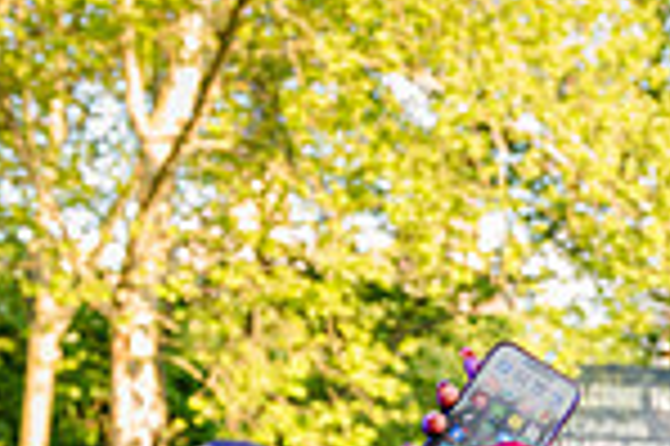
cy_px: 732
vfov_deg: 12.7
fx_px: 1859
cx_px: 1133
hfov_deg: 17.4
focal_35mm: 100
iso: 1000
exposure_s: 1/250
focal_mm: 24
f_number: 3.5
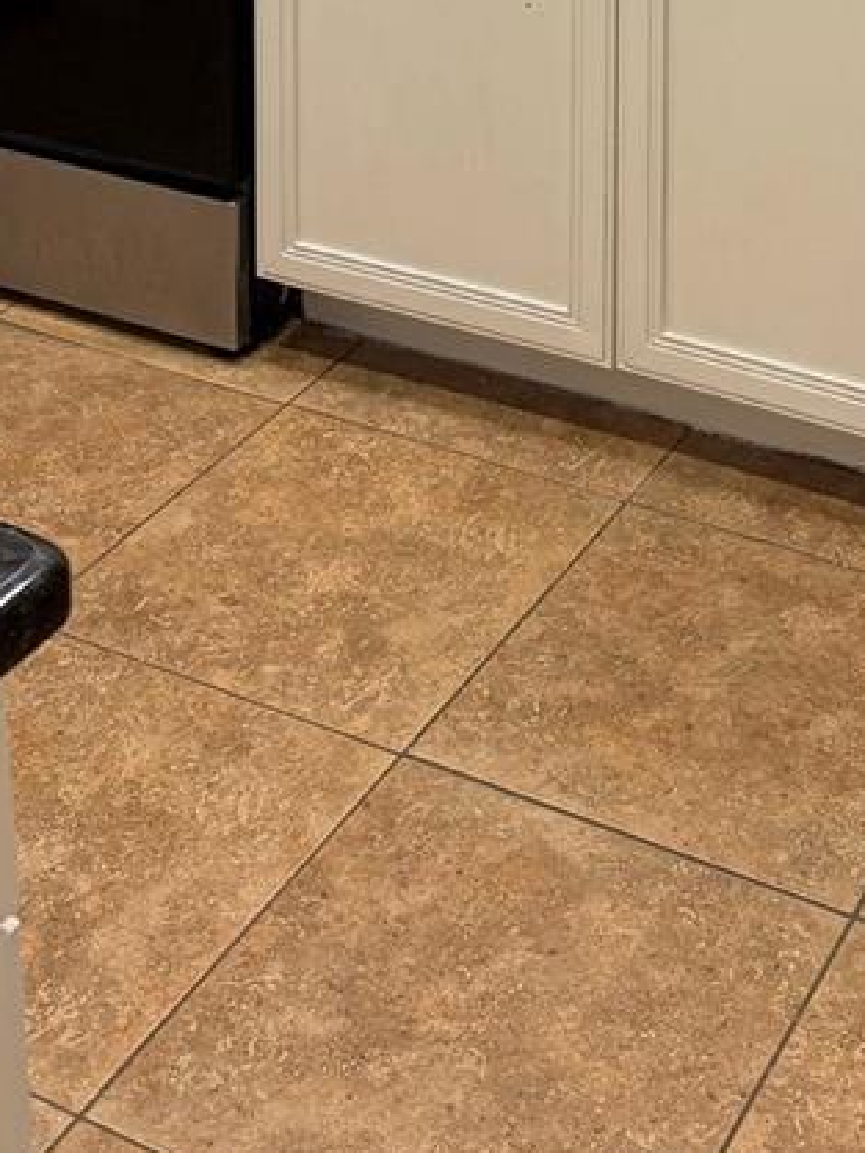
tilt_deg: -8.9
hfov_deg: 21.1
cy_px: -470
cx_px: 683
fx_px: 2298
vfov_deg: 23.7
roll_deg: -0.5
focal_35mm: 69
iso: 125
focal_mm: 6.76
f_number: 1.78
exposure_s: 1/60
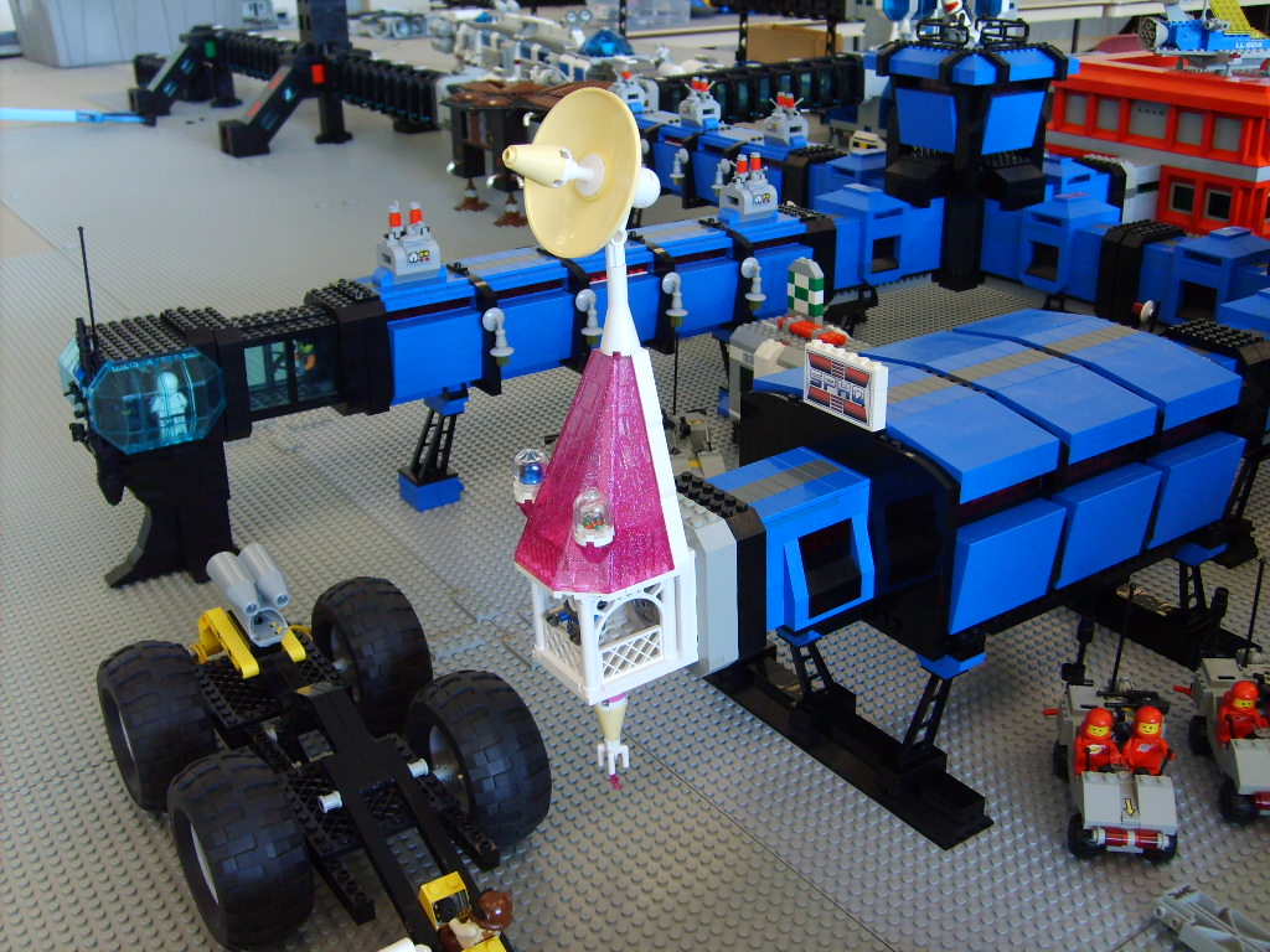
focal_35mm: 35
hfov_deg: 52.6
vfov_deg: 40.7
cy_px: 476
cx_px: 635
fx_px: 1284
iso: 100
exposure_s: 1/30
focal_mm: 5.8
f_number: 2.8
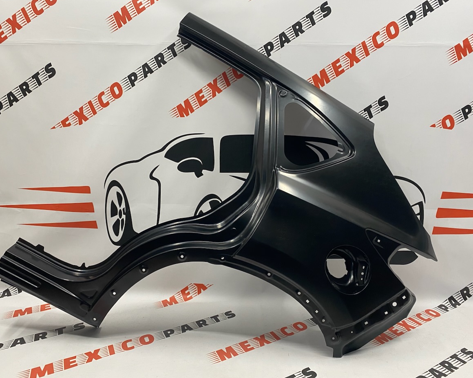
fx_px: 392
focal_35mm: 28
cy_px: 183
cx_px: 229
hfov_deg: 62.2
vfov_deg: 51.5
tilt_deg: -8.4
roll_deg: -1.2
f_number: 1.8
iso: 125
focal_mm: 4.25
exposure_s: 1/75
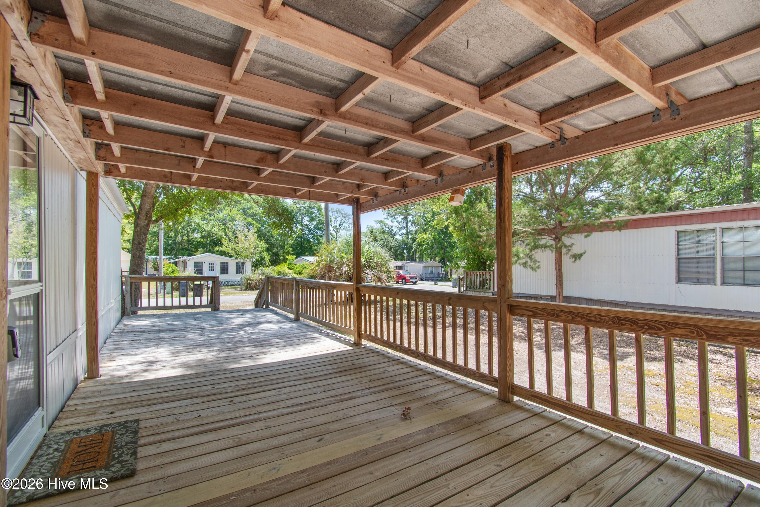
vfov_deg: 77.3
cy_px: 254
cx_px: 380
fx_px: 317
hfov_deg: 100.4
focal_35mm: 15
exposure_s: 1/160
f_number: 6.3
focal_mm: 10
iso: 100
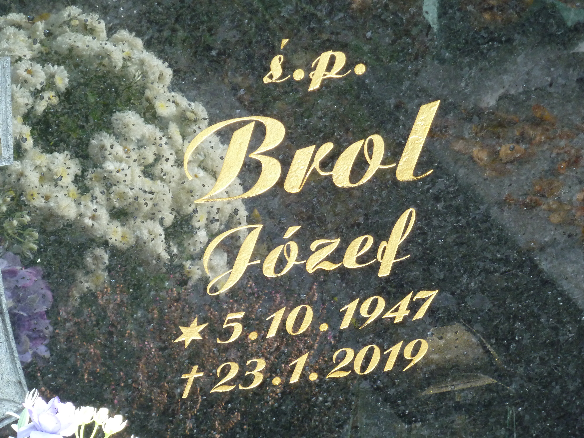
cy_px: 219
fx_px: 2480
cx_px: 292
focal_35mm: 147
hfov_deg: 13.4
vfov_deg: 10.1
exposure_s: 1/80
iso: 200
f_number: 4.5
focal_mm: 24.1
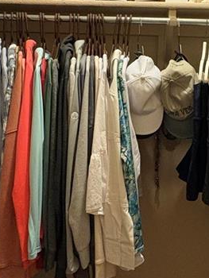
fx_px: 386
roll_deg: -1.2
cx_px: 168
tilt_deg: -4.9
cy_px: 106
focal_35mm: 48
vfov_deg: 39.4
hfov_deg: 29.6
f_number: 2.2
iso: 500
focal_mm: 2.22
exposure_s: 1/60
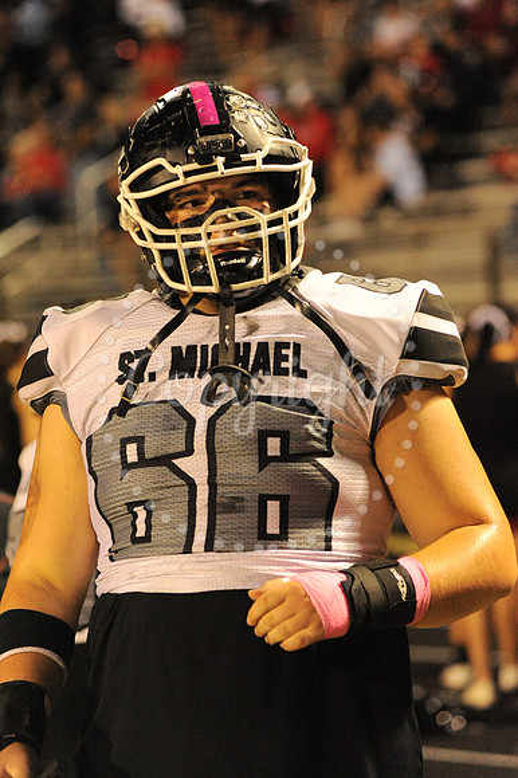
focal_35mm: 135
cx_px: 259
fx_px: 2917
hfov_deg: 10.1
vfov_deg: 15.2
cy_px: 389
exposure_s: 1/200
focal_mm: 135
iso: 6400
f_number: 4.5
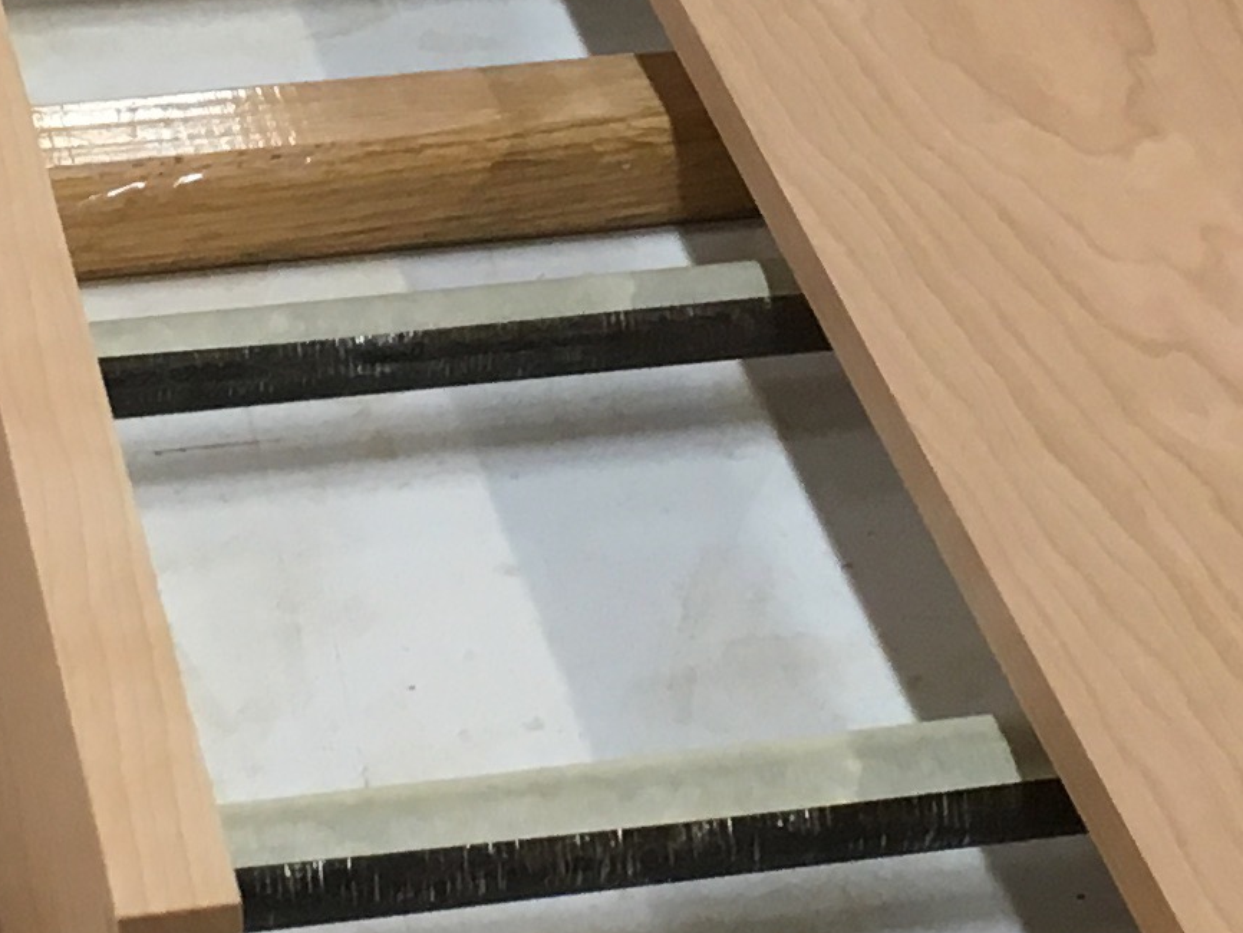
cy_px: 337
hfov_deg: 14.6
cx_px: 669
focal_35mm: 135
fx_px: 4849
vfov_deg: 11.0
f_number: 2.2
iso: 50
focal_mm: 4.15
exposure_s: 1/30
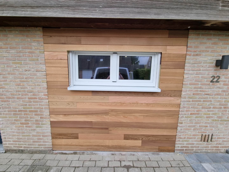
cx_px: 114
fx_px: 86
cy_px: 86
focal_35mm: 13
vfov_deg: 89.9
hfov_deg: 106.2
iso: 50
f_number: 2.2
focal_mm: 2.2
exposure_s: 1/280
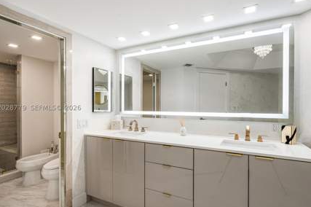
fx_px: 155
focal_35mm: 18
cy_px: 107
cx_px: 162
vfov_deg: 67.3
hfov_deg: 90.0
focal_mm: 16
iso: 100
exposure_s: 1/20
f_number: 8
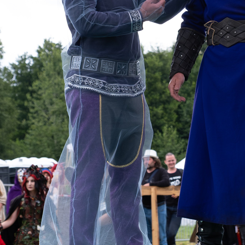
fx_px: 1313
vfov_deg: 10.6
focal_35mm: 164
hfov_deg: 10.6
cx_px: 172
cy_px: -6
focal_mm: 41.4
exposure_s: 1/1000
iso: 1000
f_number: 4
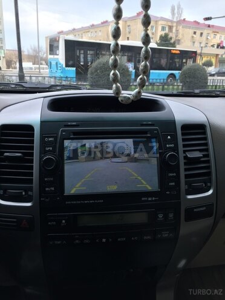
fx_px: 251
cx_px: 112
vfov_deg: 61.7
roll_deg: -2.7
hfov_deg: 48.2
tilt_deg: -18.3
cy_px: 150
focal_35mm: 29
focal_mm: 4.15
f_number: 2.2
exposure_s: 1/100
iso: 32
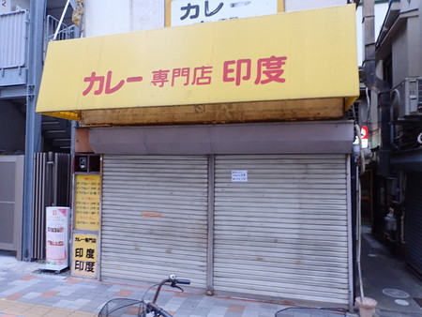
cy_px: 158
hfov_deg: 69.4
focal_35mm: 25
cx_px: 211
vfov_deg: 54.9
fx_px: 305
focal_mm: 4.5
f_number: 2.8
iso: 800
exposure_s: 1/100
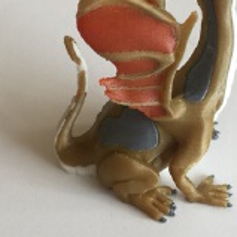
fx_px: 666
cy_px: 70
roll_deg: -2.3
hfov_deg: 20.2
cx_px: 141
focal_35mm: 86
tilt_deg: -37.7
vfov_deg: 20.1
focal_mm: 4.15
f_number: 2.2
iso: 40
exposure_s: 1/33
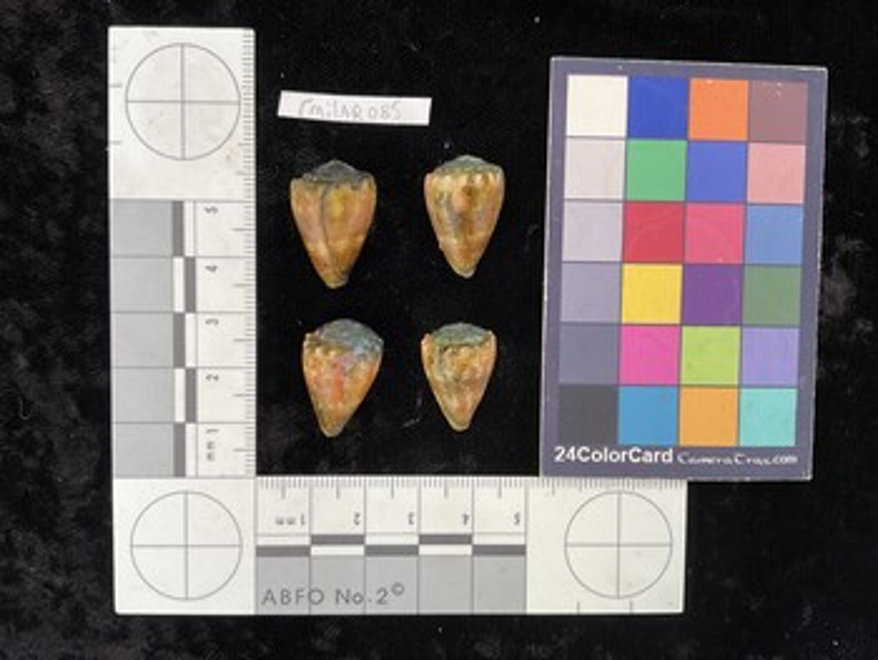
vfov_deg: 48.3
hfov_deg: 61.6
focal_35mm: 29
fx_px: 736
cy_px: 330
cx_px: 439
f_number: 1.8
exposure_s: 1/60
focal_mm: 3
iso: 40
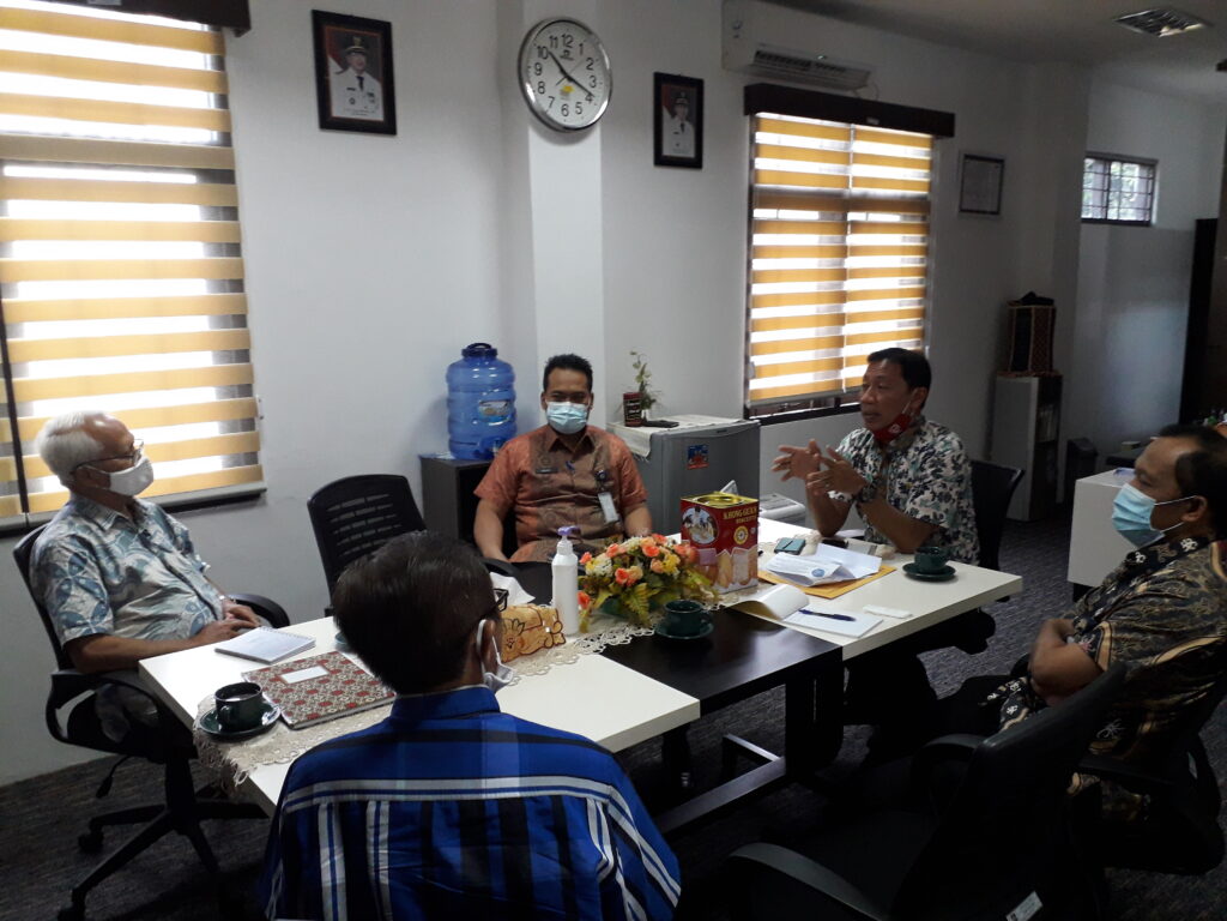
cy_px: 460
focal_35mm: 27
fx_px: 957
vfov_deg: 51.4
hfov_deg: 65.3
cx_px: 614
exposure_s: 1/33
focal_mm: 3.6
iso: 200
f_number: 1.9
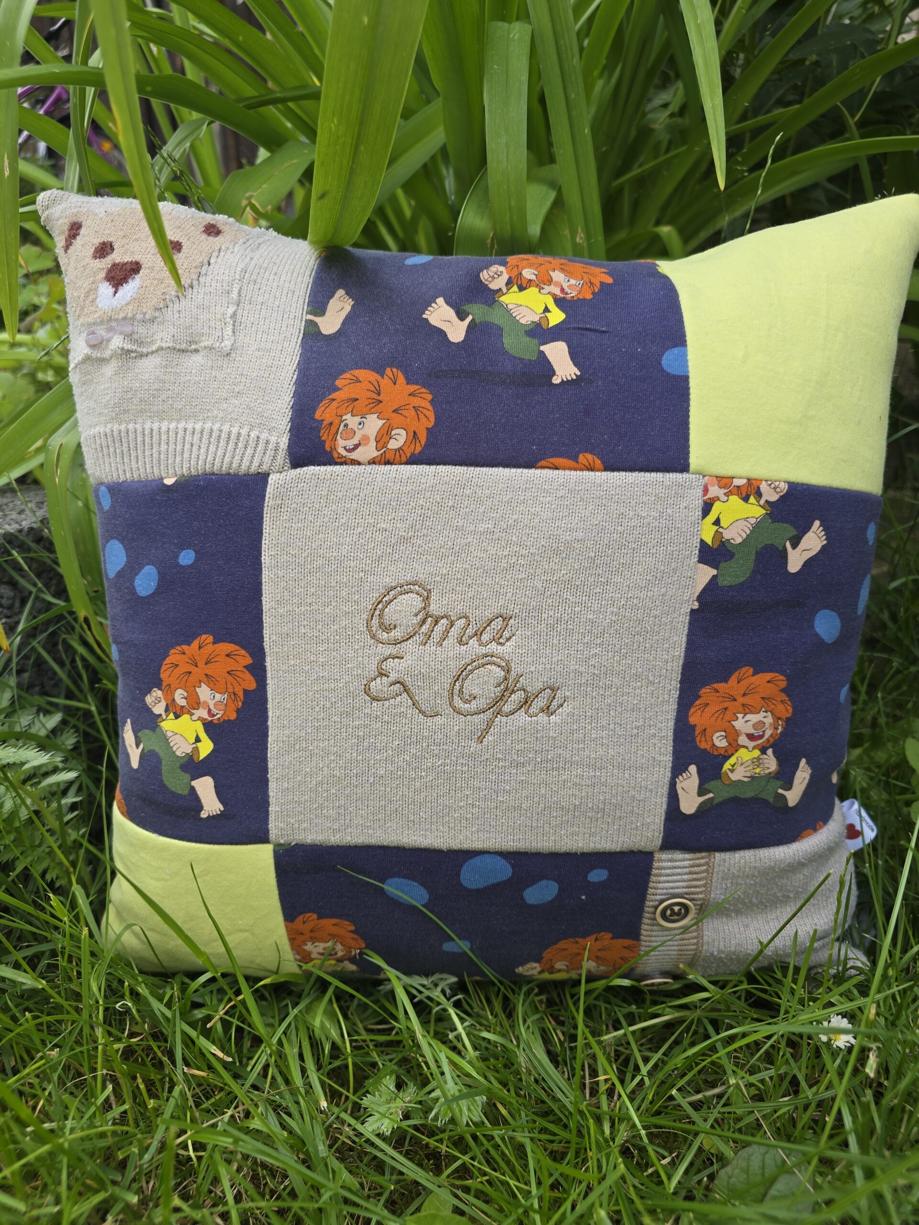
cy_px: 612
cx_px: 460
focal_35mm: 23
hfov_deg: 58.9
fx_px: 814
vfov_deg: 73.9
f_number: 1.7
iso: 20
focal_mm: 6.3
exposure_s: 1/180
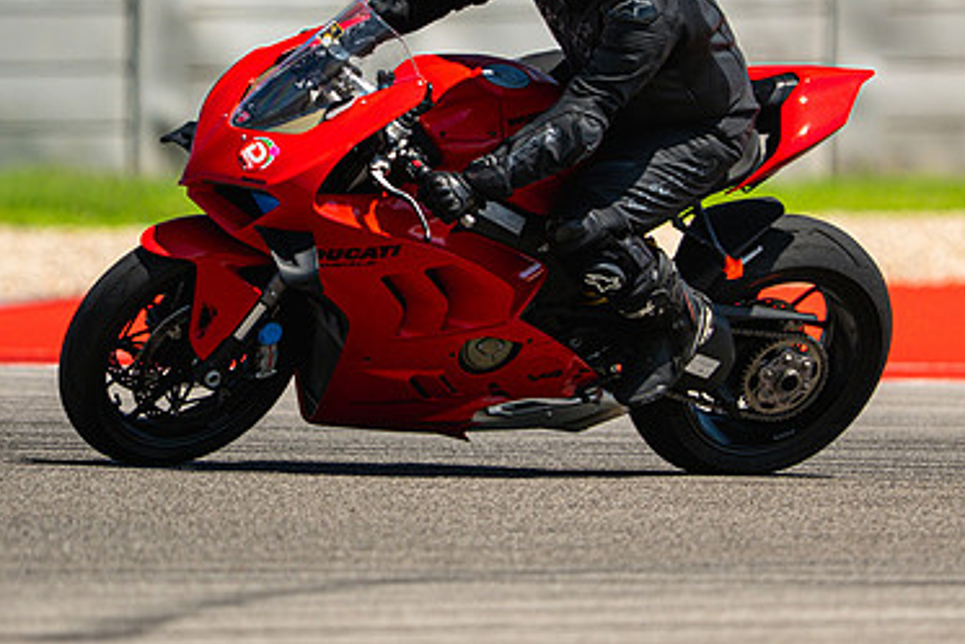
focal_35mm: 653
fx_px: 17510
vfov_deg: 2.1
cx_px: 561
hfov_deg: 3.2
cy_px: 195
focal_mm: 280
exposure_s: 1/2500
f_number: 2.8
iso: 400
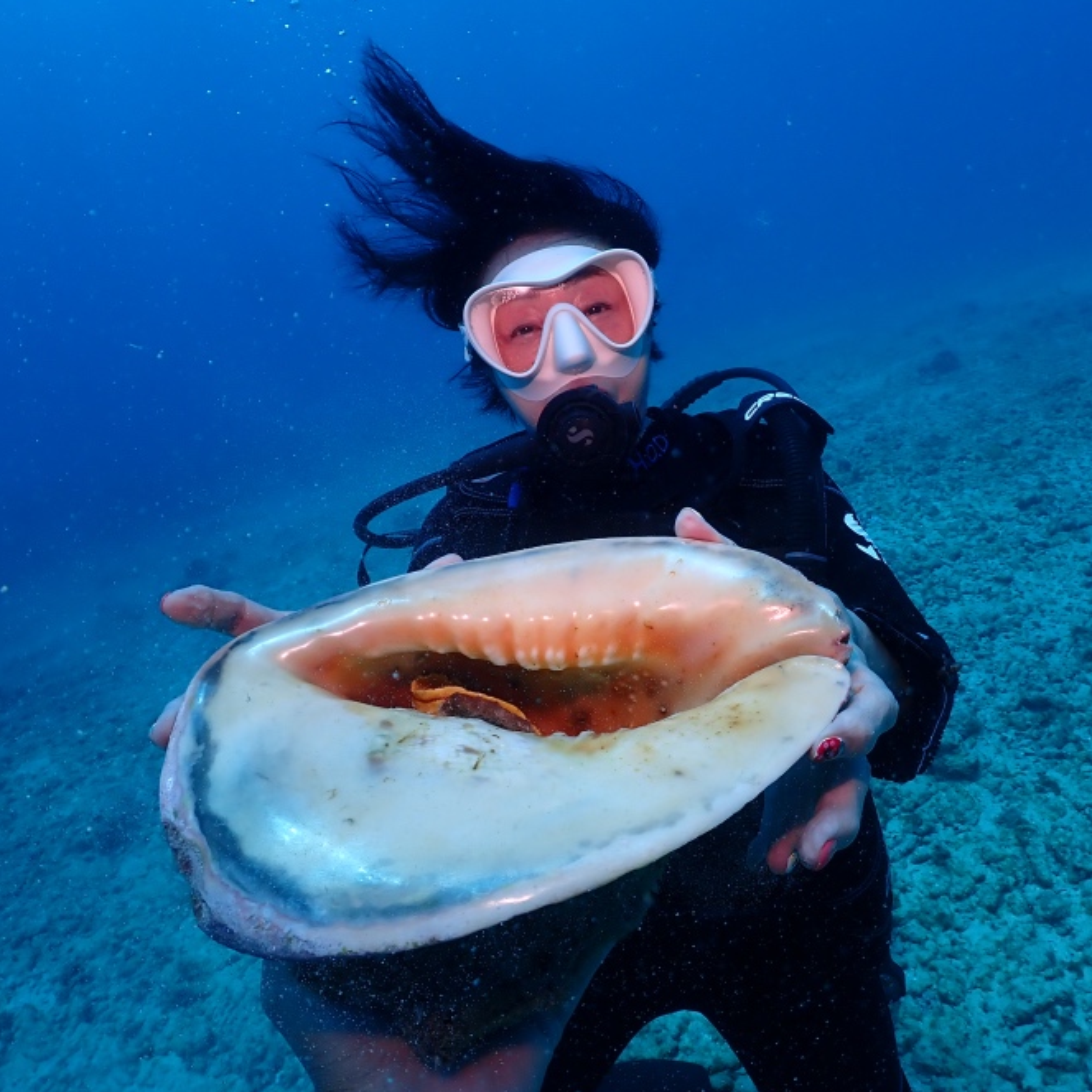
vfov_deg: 54.0
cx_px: 573
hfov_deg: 54.0
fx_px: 1071
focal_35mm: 30
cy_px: 554
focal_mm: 4.5
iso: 100
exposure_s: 1/1000
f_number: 2.8
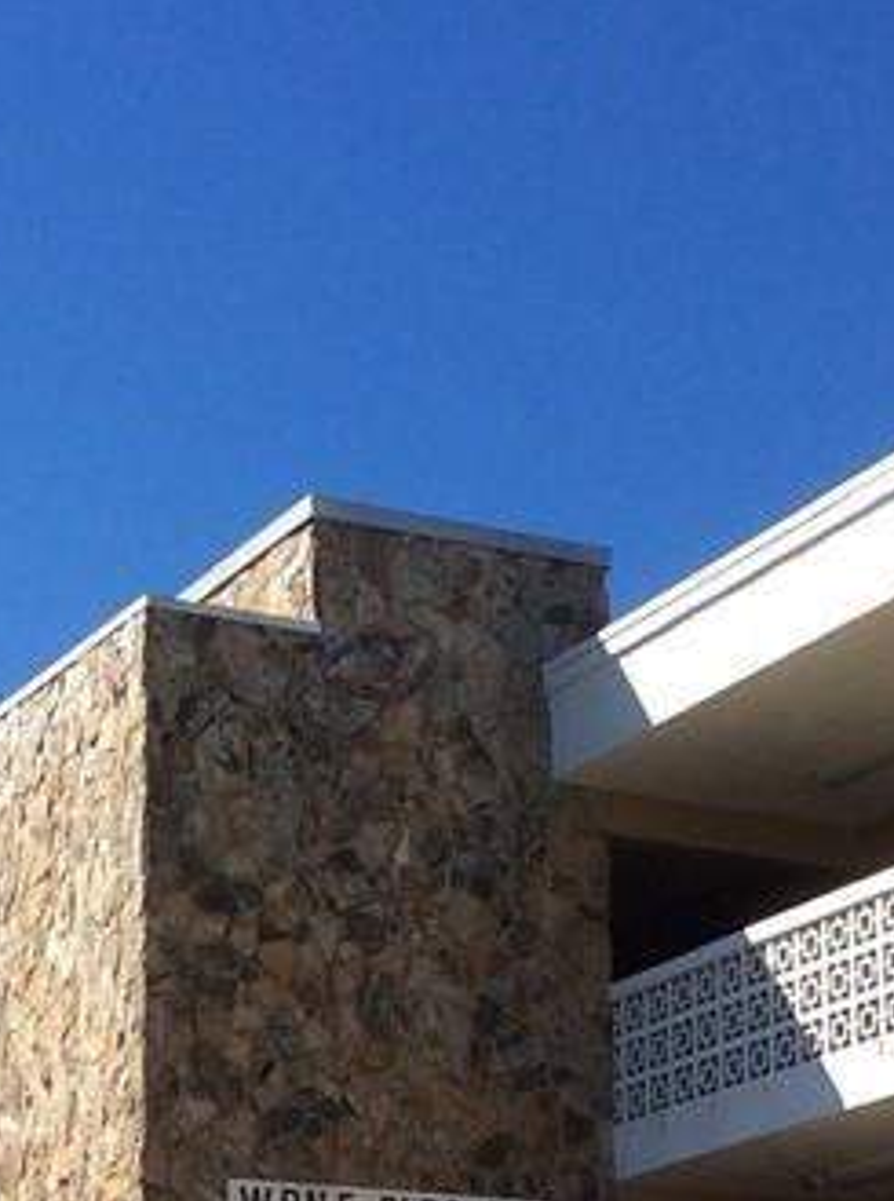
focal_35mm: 103
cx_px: 463
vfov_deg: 18.5
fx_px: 3563
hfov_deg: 14.3
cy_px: 1270
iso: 32
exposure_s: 1/1466
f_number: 2.4
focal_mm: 3.3
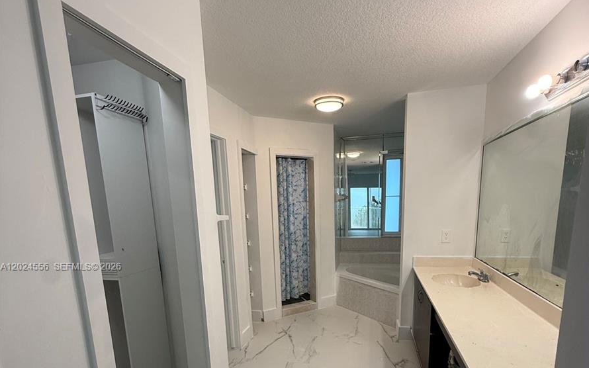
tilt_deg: -11.5
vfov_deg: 57.2
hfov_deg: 85.1
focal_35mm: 20
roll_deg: +1.2
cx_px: 296
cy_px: 267
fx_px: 321
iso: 125
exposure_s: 1/120
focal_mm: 2.22
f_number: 2.2
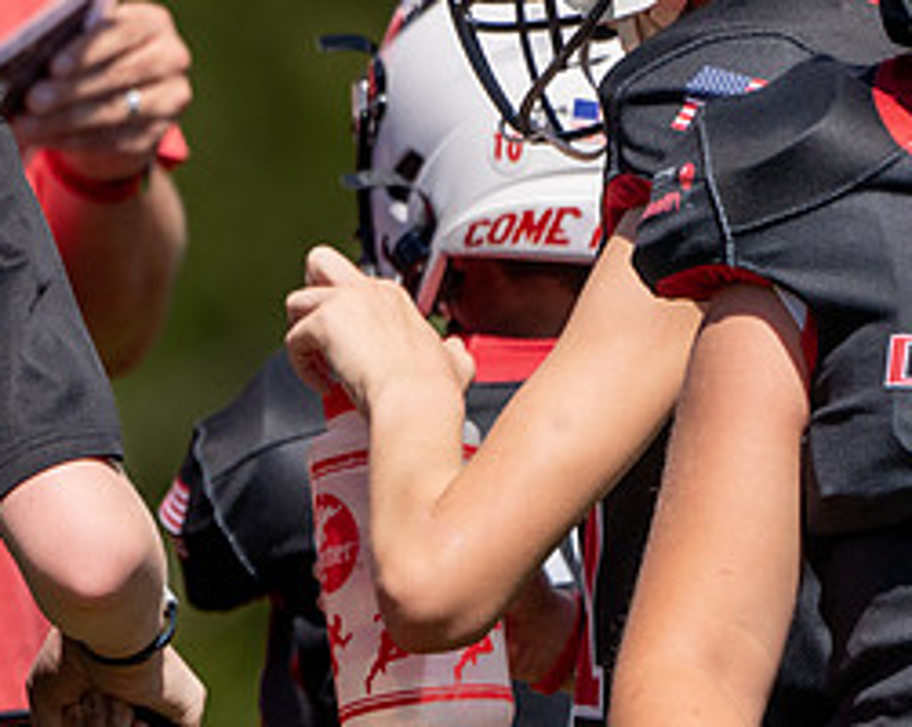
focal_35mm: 1245
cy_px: 218
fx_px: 33552
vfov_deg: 1.2
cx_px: -201
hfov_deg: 1.6
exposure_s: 1/2000
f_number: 5.6
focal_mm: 400
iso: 320
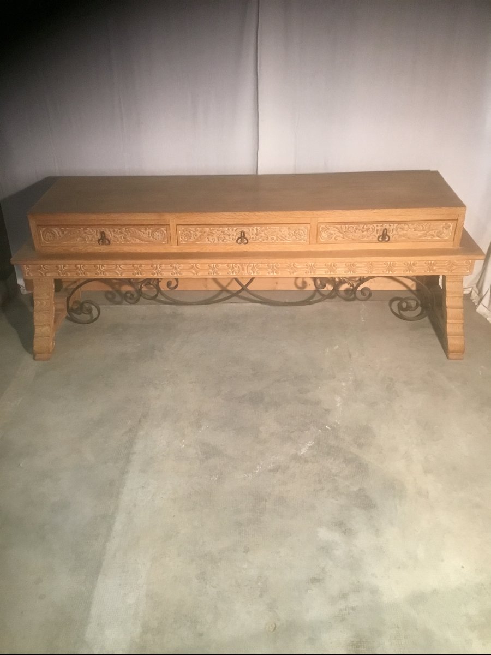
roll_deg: +0.8
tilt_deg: -32.0
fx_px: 586
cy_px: 328
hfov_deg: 45.4
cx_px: 246
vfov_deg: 58.4
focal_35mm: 31
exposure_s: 1/33
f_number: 2.4
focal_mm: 3.3
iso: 200
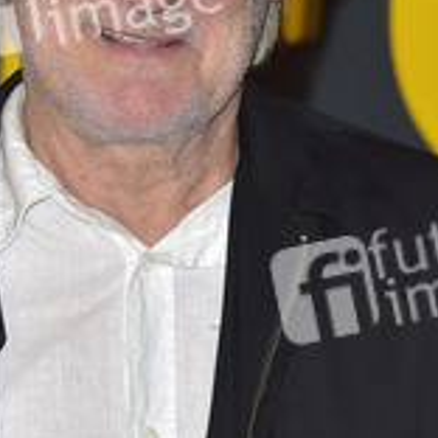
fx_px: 4209
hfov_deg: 6.0
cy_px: 138
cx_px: 161
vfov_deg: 6.0
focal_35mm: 294
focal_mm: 135
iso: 320
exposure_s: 1/250
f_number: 6.3
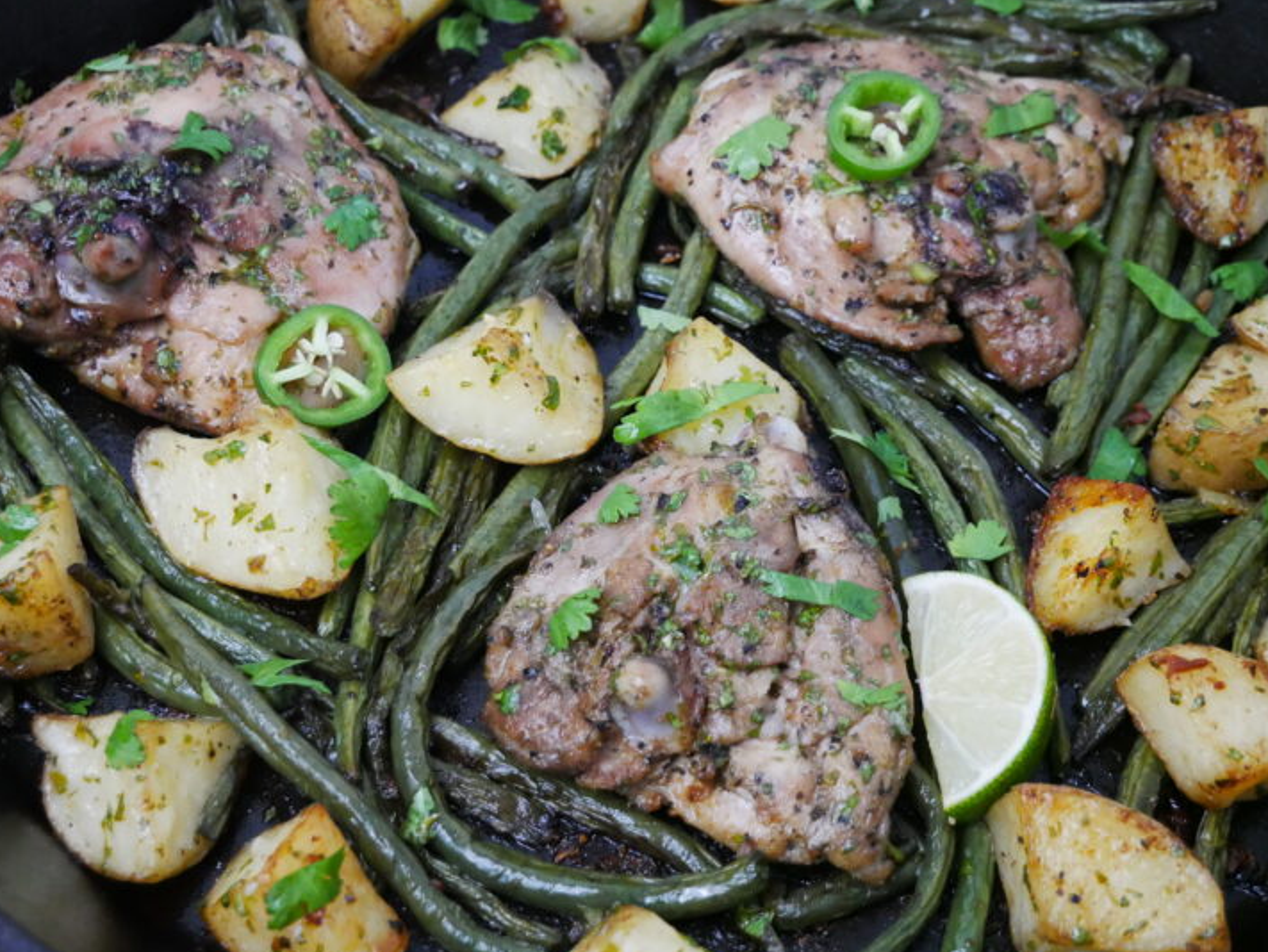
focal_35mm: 54
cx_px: 644
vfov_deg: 27.1
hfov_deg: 35.5
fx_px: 1979
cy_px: 466
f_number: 4.5
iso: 3200
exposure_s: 1/125
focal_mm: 25
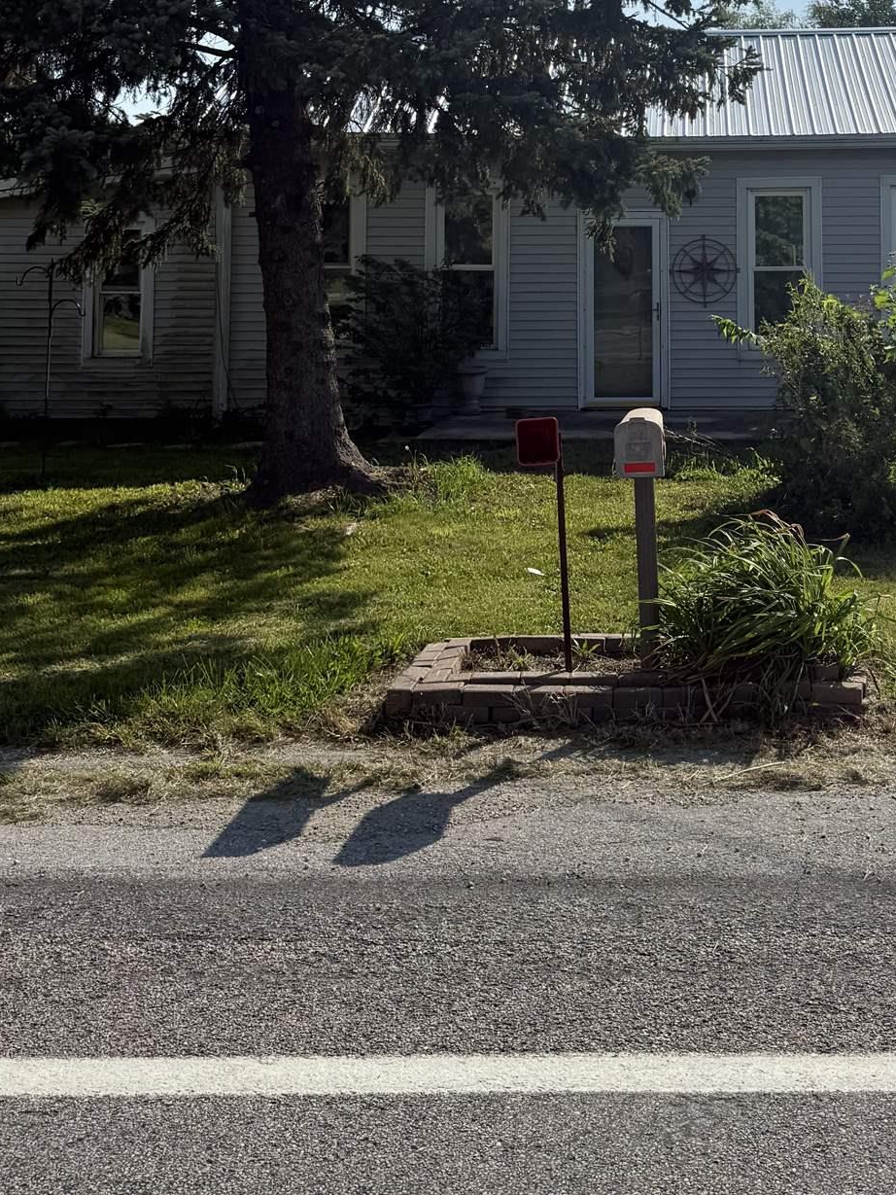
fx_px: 1553
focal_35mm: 45
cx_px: 667
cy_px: 218
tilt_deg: +2.2
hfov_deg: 31.6
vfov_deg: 40.1
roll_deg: -0.9
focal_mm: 6.76
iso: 80
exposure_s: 1/10309
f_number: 1.78
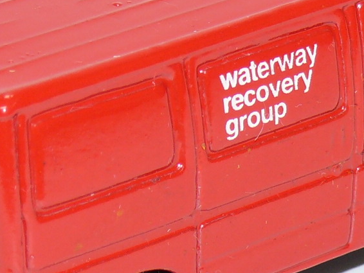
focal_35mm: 274
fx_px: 2882
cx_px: 206
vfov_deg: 5.4
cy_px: 112
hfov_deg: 7.2
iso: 100
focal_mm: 13.2
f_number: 4
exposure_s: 1/30
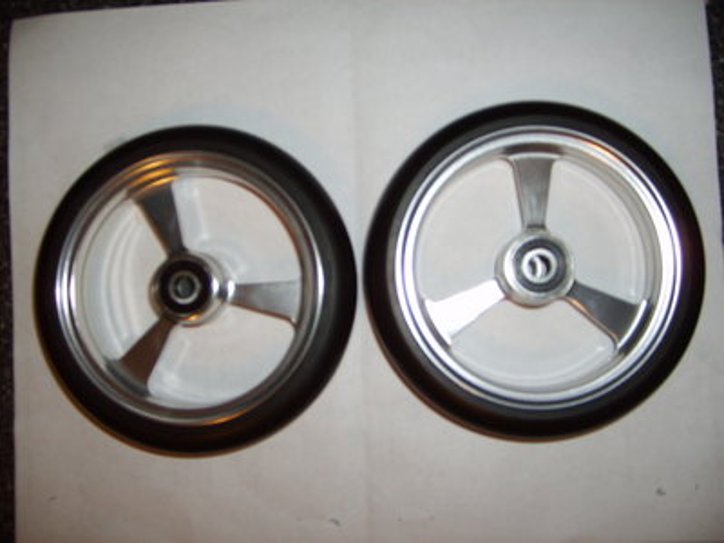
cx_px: 362
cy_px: 272
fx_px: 732
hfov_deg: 52.6
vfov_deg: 40.7
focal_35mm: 35
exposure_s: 1/45
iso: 100
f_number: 2.8
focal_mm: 5.8
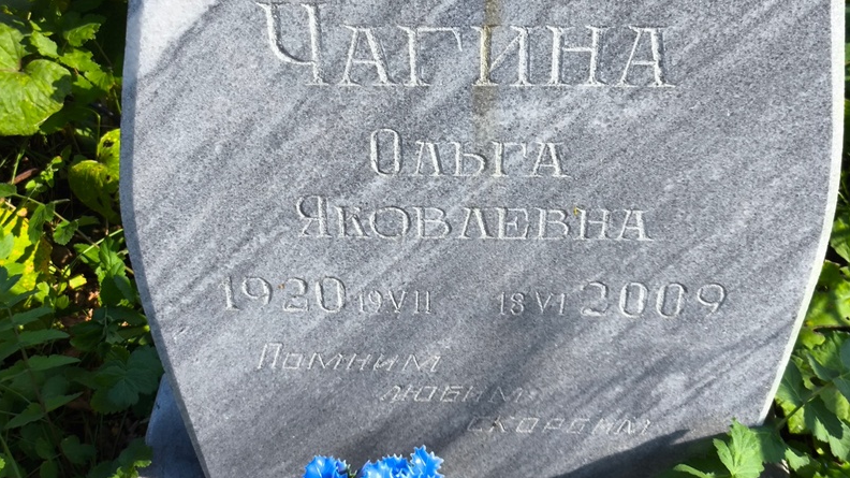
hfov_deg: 37.9
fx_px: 1239
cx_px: 426
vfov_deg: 21.8
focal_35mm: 55
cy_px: 184
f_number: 1.7
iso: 50
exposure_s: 1/532
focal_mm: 4.71
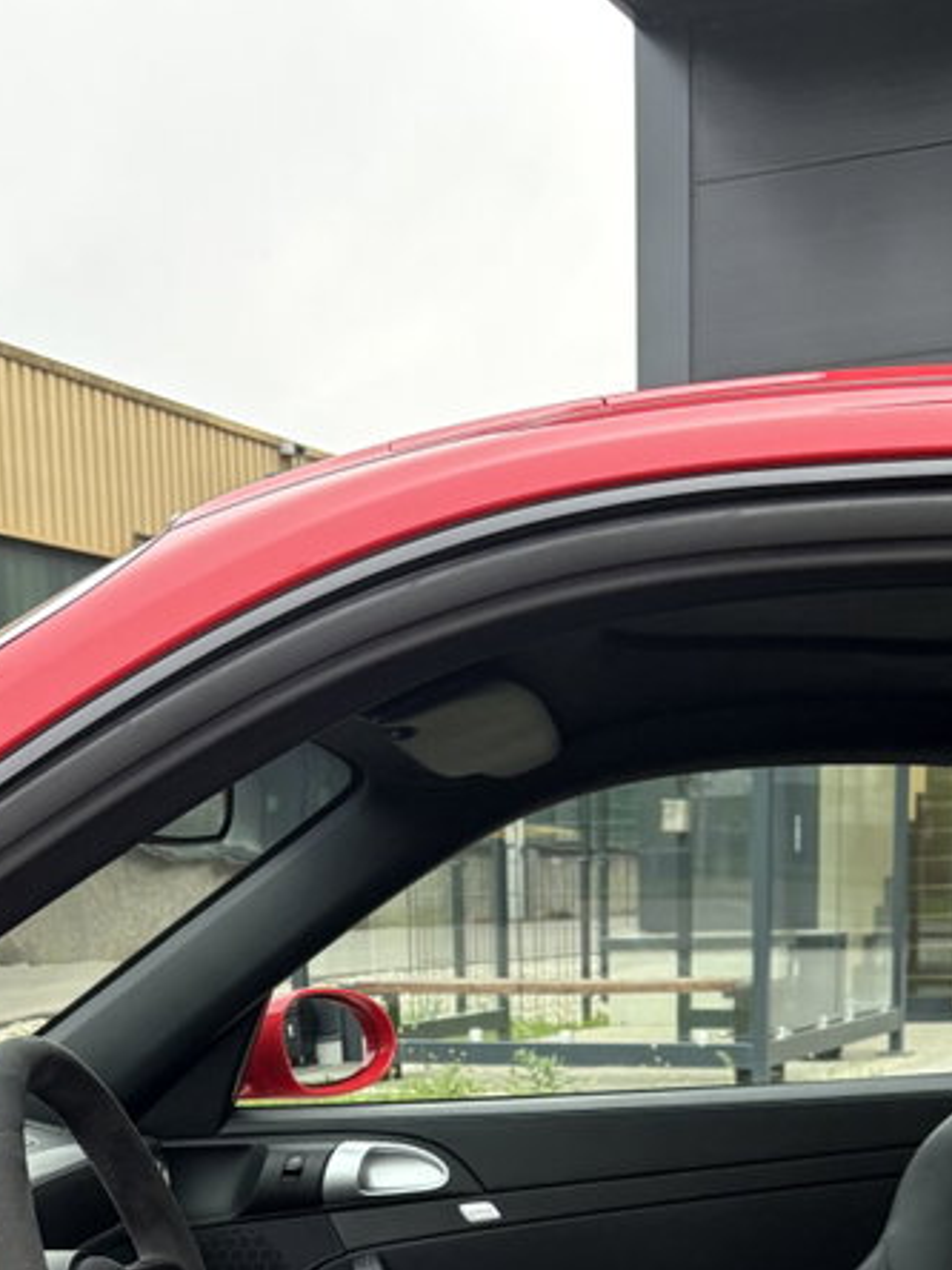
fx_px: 2200
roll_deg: +1.3
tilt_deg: -11.9
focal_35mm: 60
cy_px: 1364
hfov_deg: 24.4
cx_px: 506
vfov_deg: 29.3
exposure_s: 1/60
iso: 160
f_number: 1.6
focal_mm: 5.96
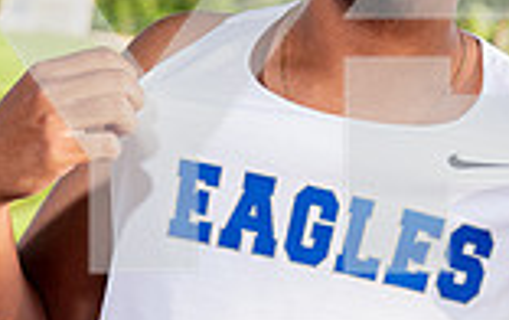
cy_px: 103
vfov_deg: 7.4
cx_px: 281
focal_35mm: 178
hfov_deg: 11.8
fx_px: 2473
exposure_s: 1/250
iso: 100
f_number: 4
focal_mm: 47
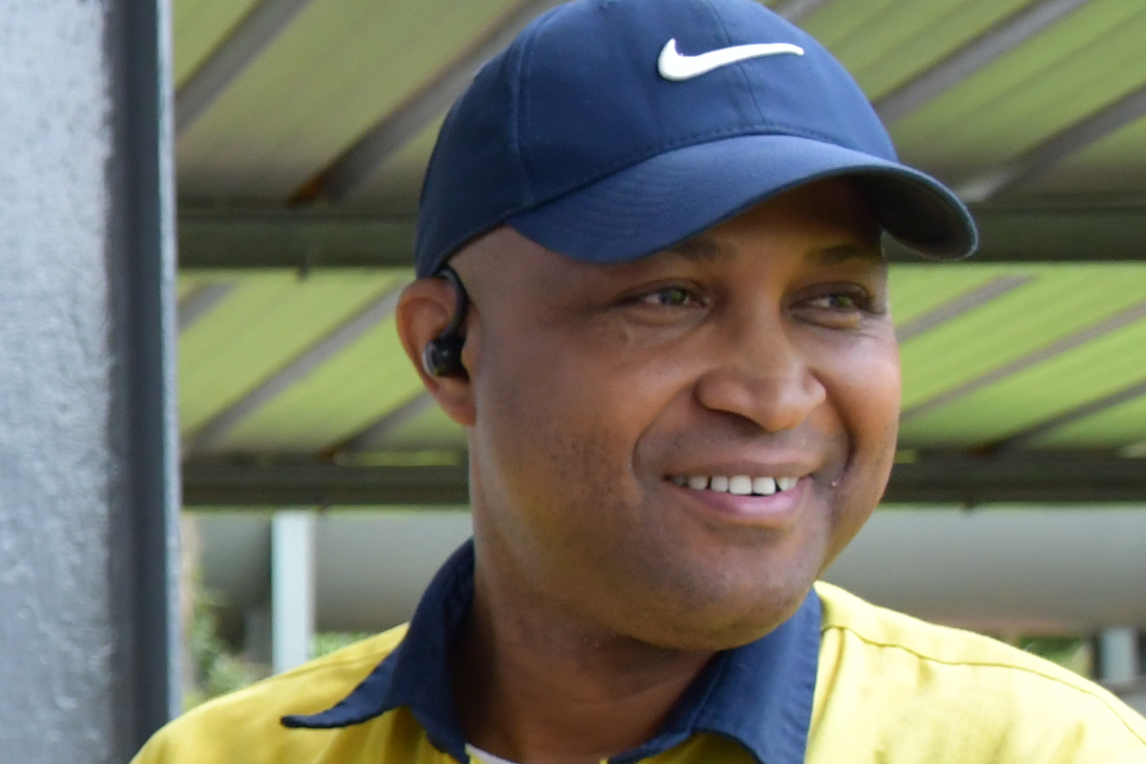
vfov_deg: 10.2
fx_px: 4234
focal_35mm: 133
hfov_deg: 14.0
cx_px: -792
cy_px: 755
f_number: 3.8
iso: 1000
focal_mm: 24
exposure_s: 1/1000
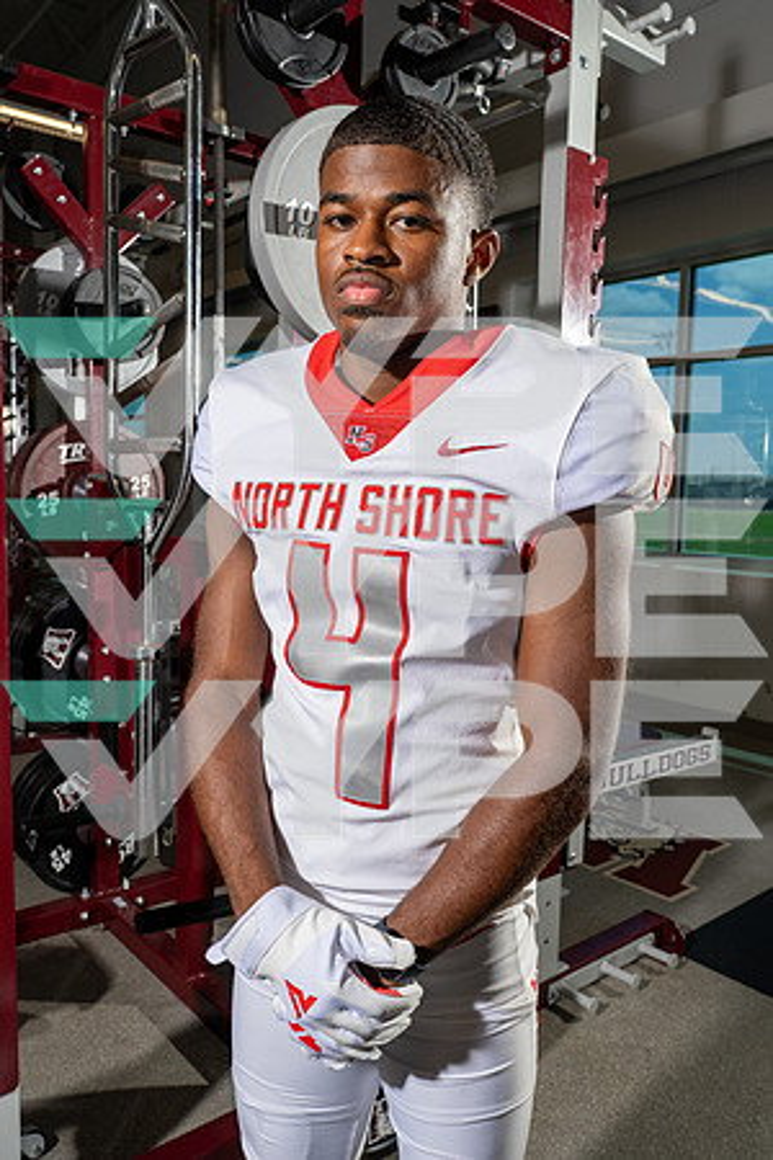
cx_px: 386
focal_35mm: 28
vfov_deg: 65.5
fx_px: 902
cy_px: 580
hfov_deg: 46.4
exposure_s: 1/250
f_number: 8
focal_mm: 28
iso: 320
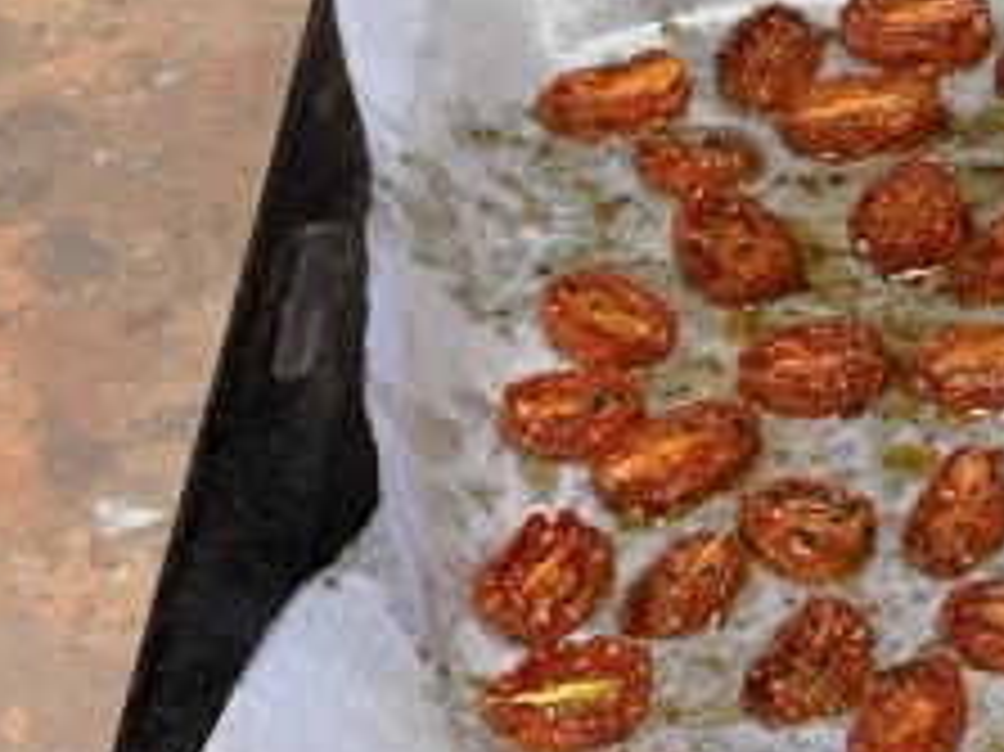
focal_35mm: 140
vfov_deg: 10.5
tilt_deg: -40.6
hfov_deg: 13.6
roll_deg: +2.3
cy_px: -9
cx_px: 1297
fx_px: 4058
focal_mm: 6
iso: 500
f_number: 2.4
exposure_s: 1/60
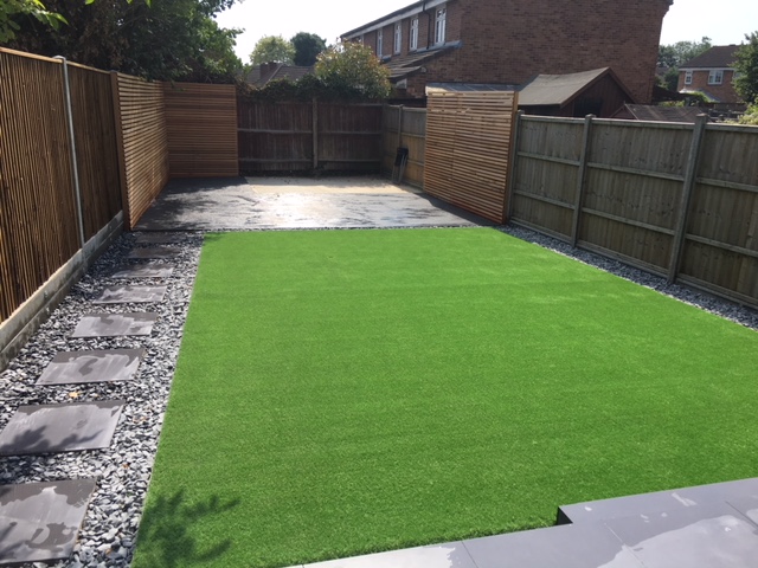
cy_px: 284
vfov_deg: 48.2
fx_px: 635
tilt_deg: -15.8
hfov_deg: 61.7
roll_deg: -0.6
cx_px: 379
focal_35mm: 29
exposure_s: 1/1115
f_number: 2.2
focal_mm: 4.15
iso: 25
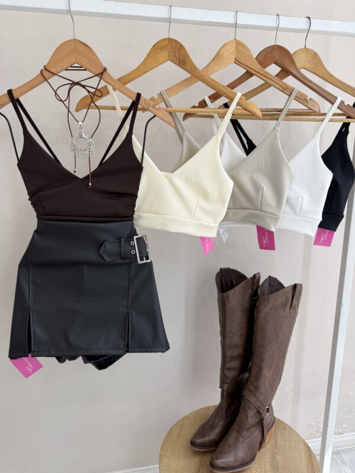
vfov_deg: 71.6
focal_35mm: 24
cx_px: 178
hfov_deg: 56.8
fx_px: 328
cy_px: 236
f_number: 1.78
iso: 80
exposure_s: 1/286
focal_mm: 6.76
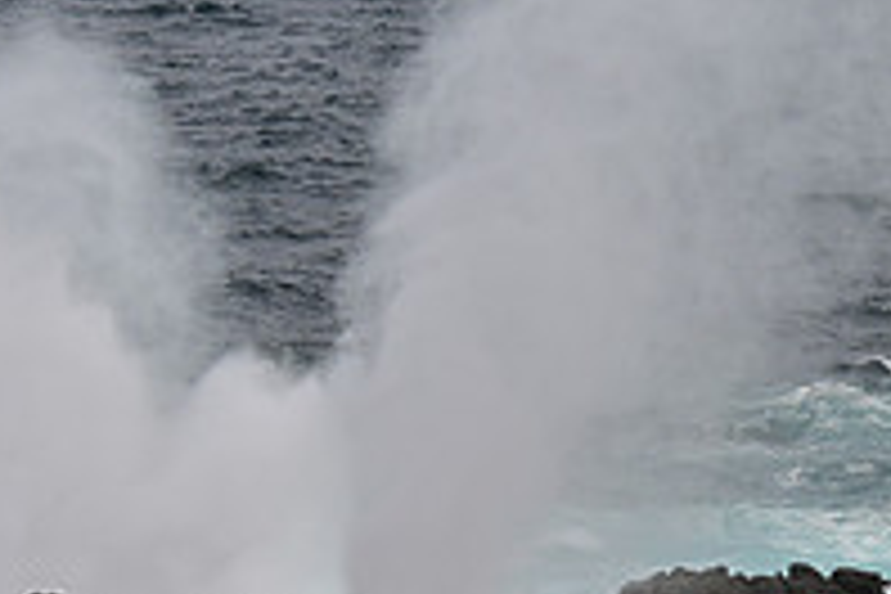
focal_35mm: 205
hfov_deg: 10.0
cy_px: 454
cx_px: 738
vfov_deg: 6.7
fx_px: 5073
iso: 200
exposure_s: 1/1000
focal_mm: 70
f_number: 6.3
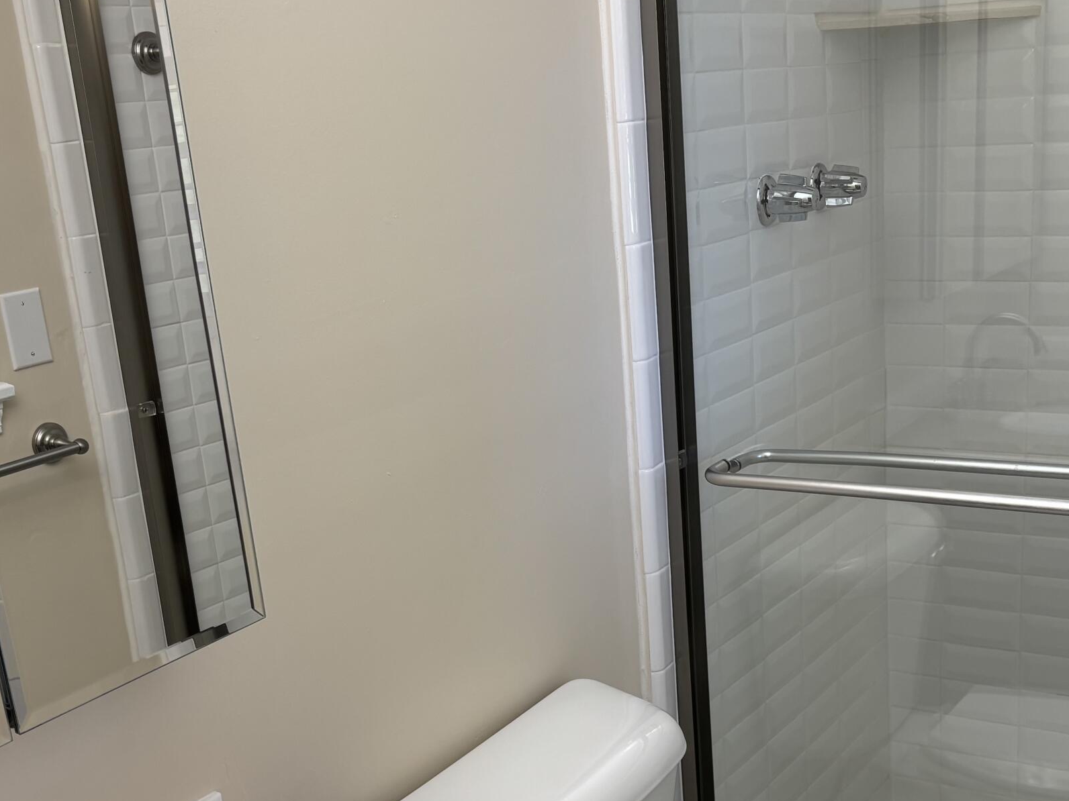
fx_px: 1513
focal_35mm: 49
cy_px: 609
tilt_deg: -18.8
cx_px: 608
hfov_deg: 38.8
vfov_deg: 29.2
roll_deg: +3.7
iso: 64
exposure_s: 1/120
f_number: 1.6
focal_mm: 5.96
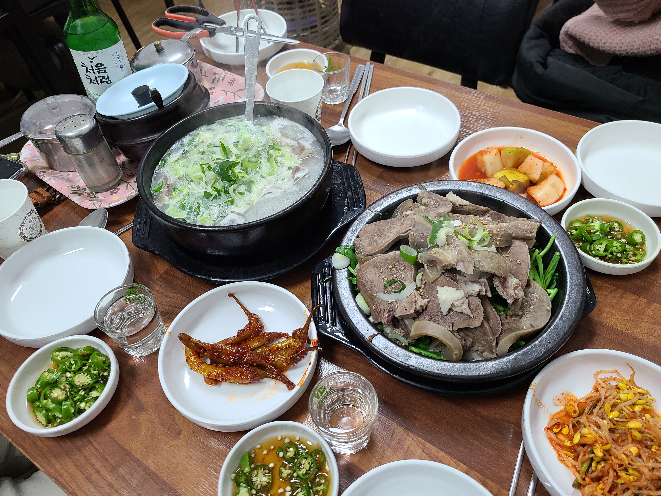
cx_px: 330
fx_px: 496
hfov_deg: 67.3
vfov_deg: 53.1
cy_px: 248
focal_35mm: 26
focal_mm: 5.4
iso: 160
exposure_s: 1/59
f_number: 1.8
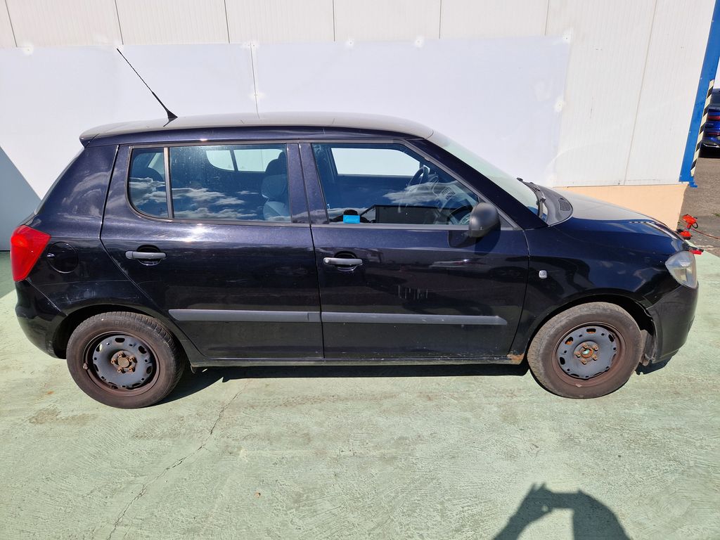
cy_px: 270
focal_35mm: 23
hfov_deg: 73.9
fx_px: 478
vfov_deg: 58.9
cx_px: 360
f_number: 1.8
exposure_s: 1/2648
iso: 50
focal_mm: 5.4
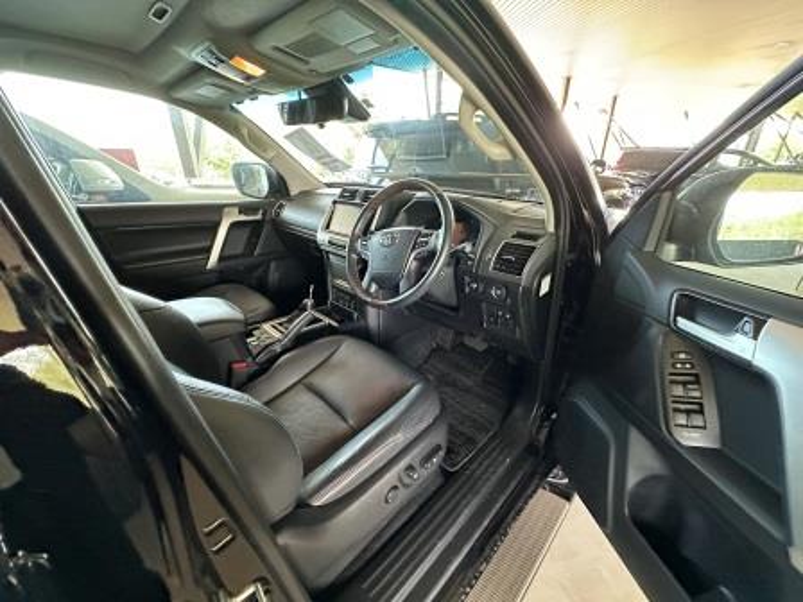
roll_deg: -0.4
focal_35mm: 14
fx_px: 325
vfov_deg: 85.7
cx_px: 402
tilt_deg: -25.3
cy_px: 301
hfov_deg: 102.1
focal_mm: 2.22
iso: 1250
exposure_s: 1/60
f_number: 2.2
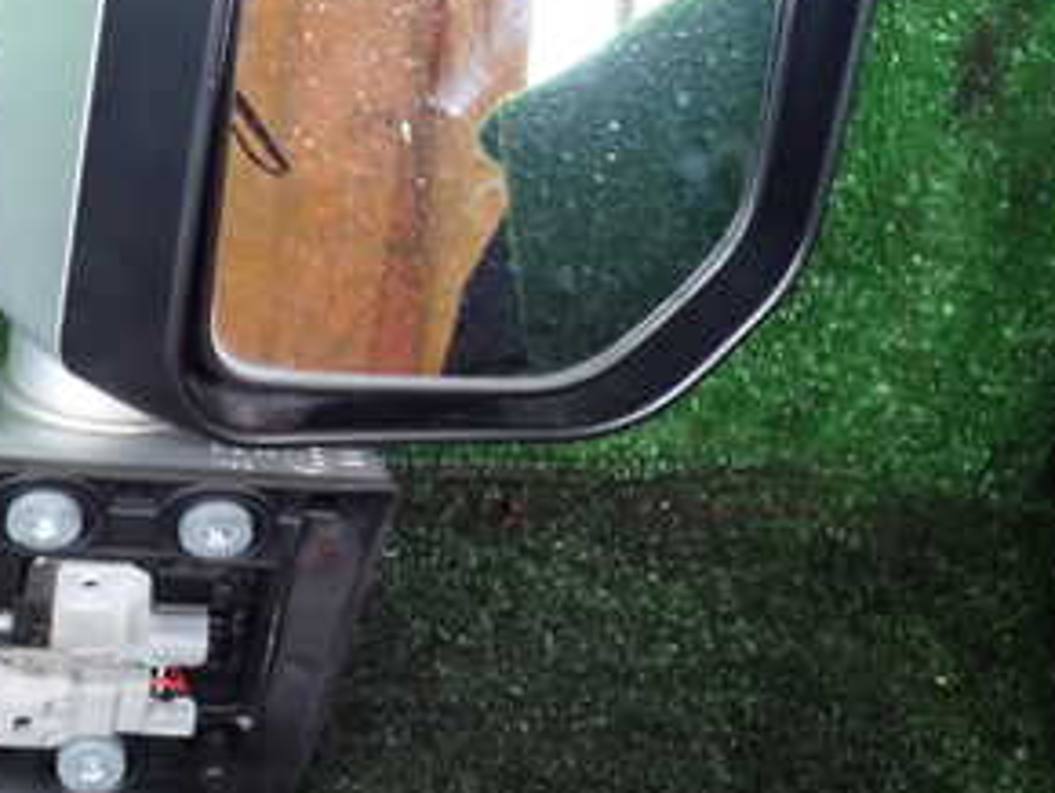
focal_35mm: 62
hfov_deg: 31.0
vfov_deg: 23.1
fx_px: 1891
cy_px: 95
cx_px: 397
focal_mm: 5.4
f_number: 2.3
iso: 200
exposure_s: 1/30
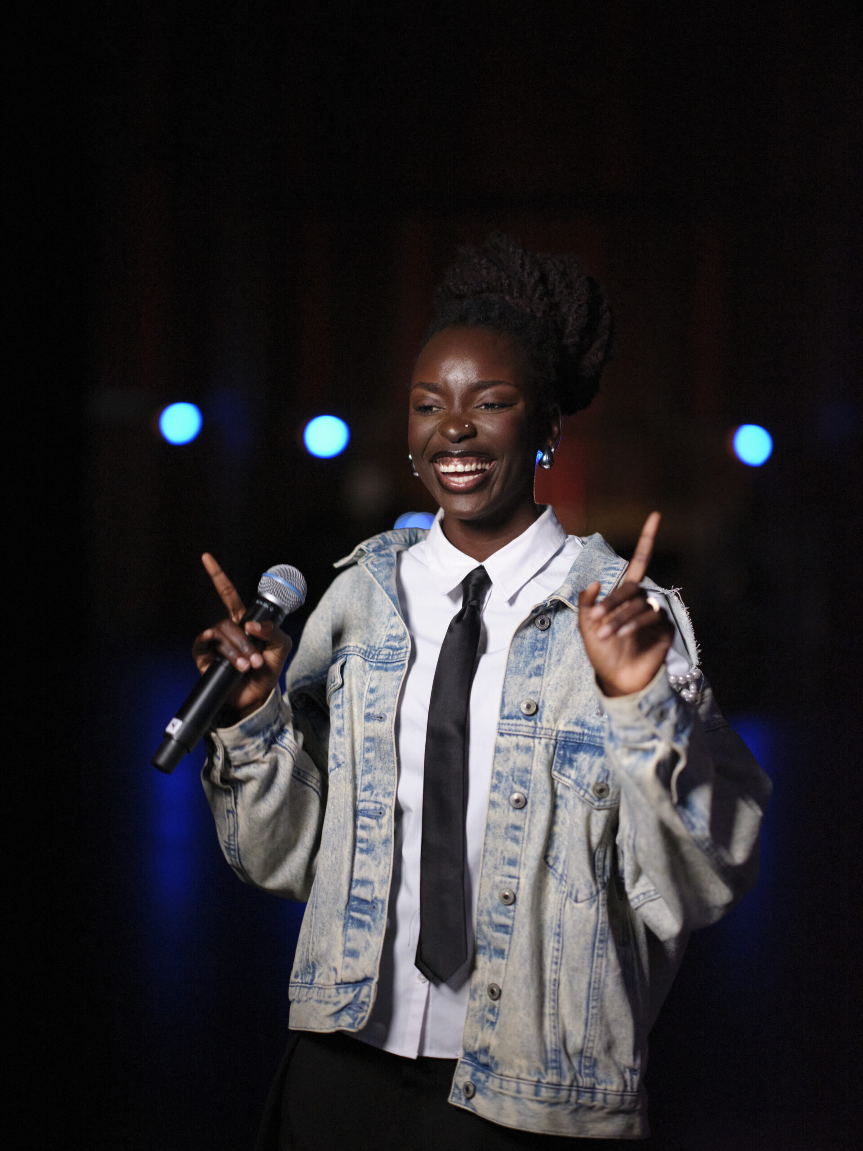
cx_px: 432
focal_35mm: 63
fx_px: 2094
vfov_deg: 30.7
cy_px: 576
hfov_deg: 23.3
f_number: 1.7
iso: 10000
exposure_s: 1/160
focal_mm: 80
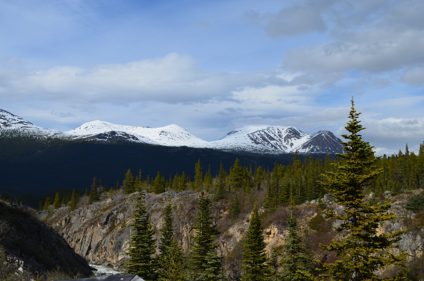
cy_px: 140
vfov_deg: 30.7
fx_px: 511
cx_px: 212
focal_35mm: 44
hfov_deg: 45.0
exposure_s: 1/160
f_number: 11
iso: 100
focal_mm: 29
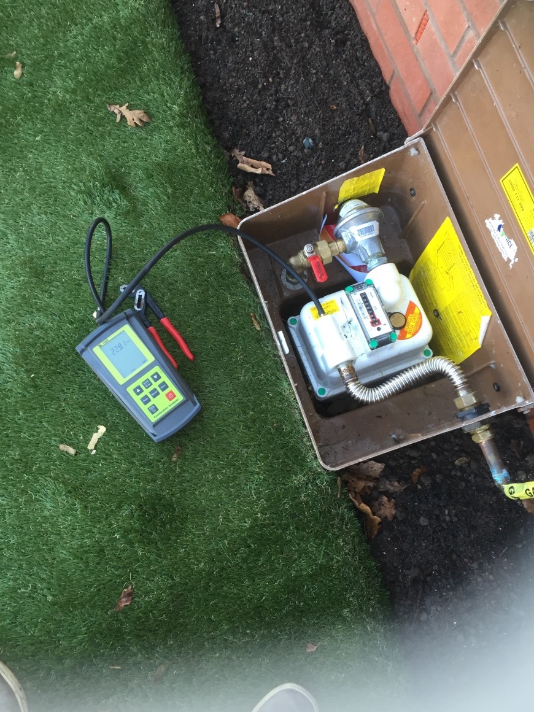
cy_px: 365
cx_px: 273
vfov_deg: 60.0
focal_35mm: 30
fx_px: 617
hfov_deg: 46.8
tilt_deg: -74.0
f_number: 2.2
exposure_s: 1/33
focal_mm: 4.15
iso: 32
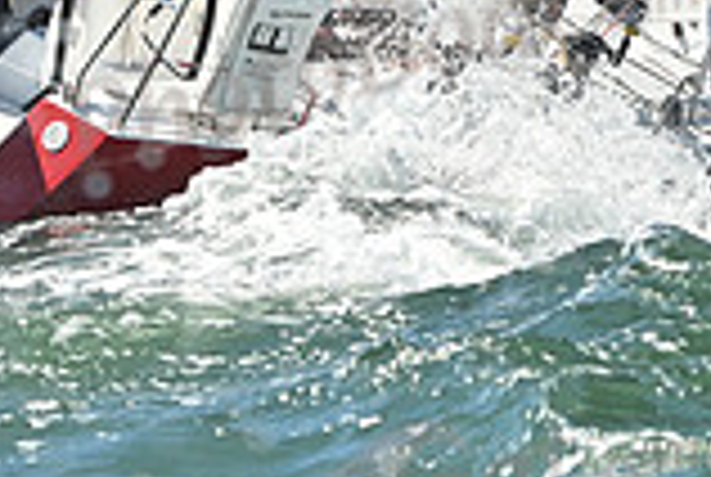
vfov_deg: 4.1
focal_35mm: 337
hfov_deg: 6.1
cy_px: -241
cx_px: 936
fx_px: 6668
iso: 320
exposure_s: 1/1600
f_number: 6.3
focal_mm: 92
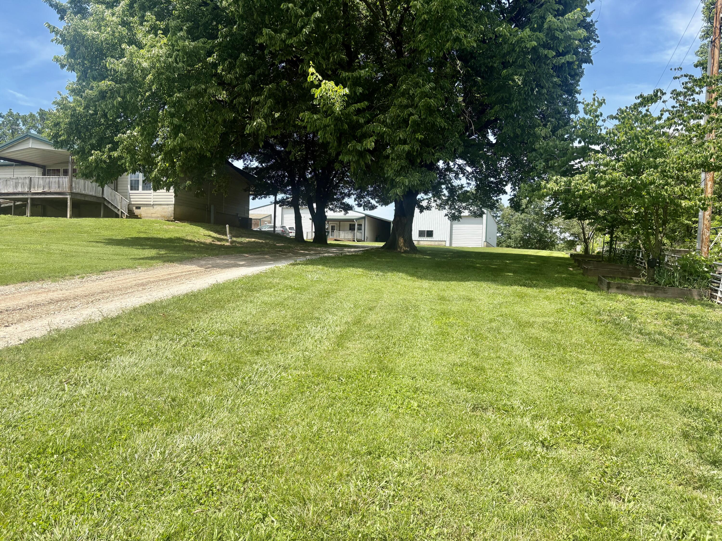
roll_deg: +0.0
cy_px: 270
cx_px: 361
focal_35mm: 26
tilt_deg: -0.6
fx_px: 542
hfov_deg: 67.3
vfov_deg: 53.1
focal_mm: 5.96
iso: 50
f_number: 1.6
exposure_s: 1/1953
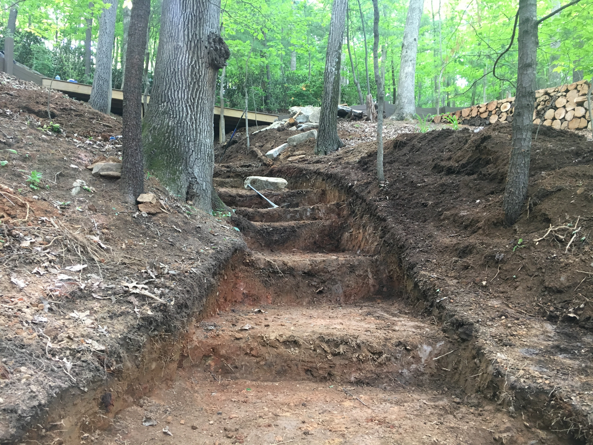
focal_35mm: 29
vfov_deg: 48.2
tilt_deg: +8.9
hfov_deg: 61.7
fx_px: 497
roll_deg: +1.6
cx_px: 296
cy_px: 222
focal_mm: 4.15
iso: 80
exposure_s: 1/30
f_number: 2.2
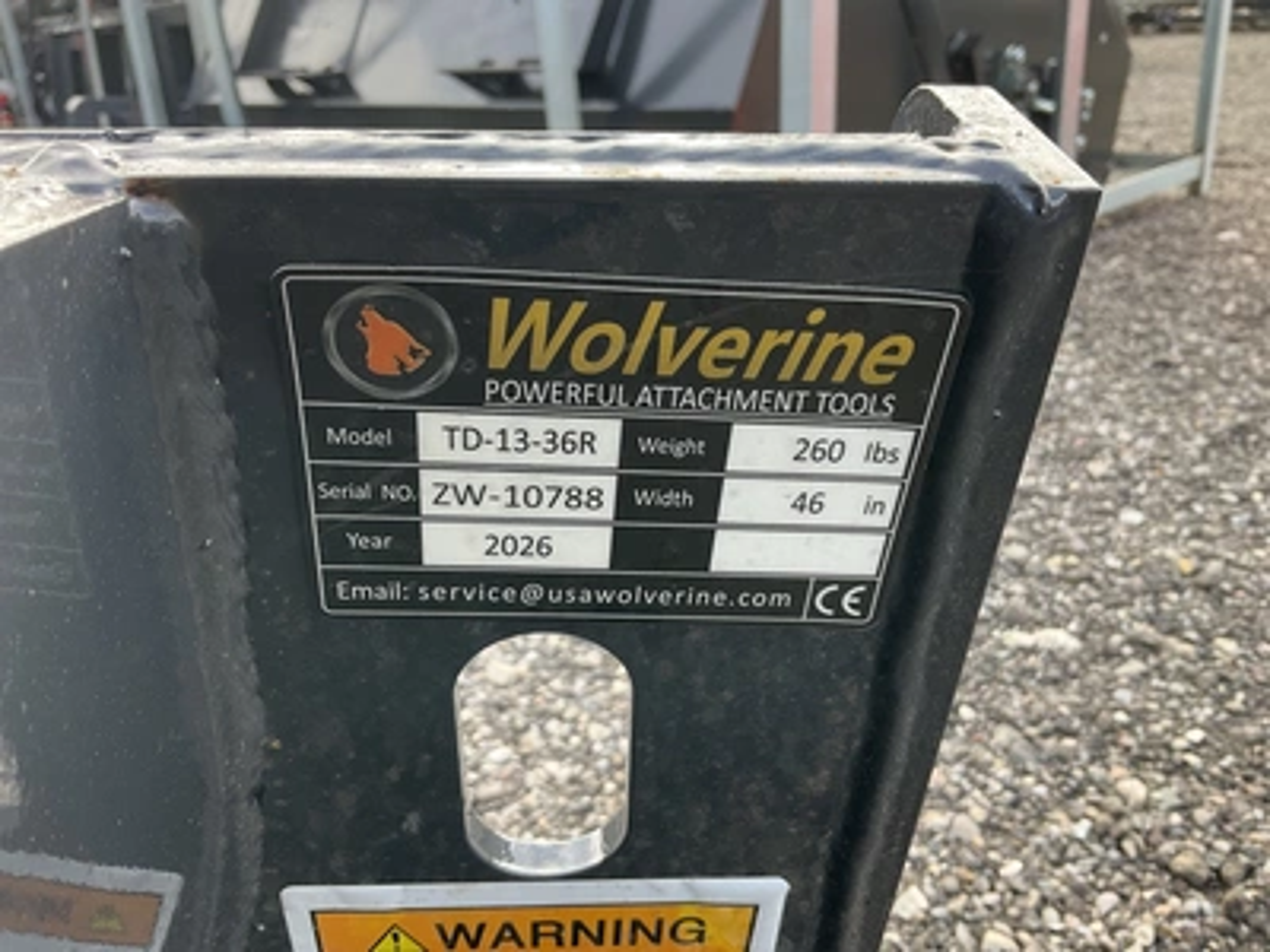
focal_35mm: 29
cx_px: 635
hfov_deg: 61.7
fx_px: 1064
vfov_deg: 48.2
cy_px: 476
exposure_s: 1/122
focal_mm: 3
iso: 25
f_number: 1.8
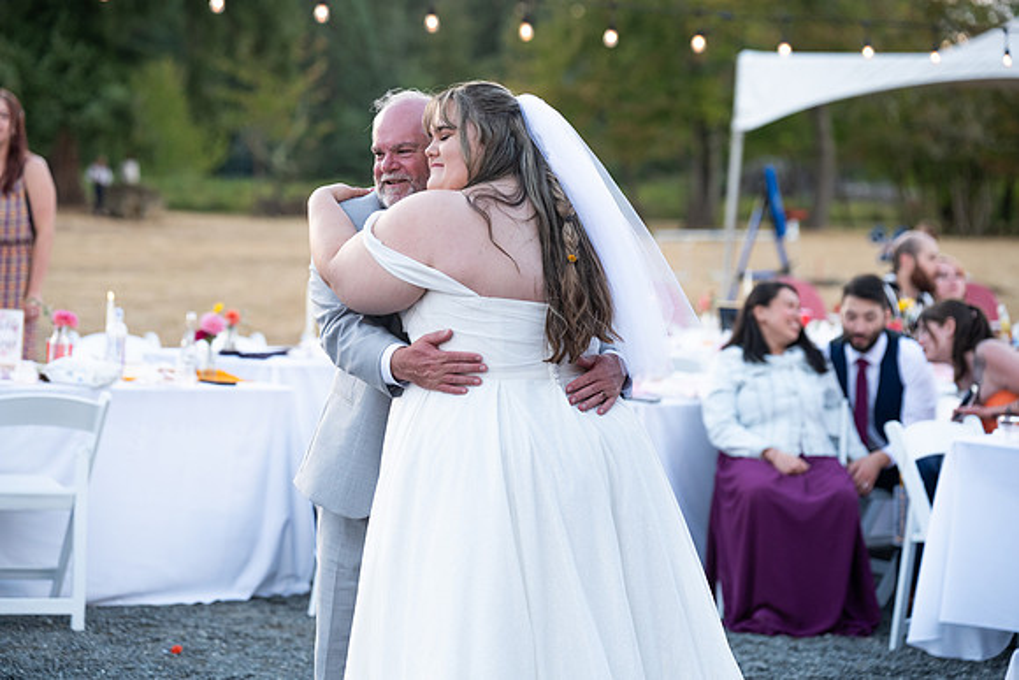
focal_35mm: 110
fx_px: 3114
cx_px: 510
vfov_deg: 12.5
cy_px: 340
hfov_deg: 18.6
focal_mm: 110
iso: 1600
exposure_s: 1/500
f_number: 3.5
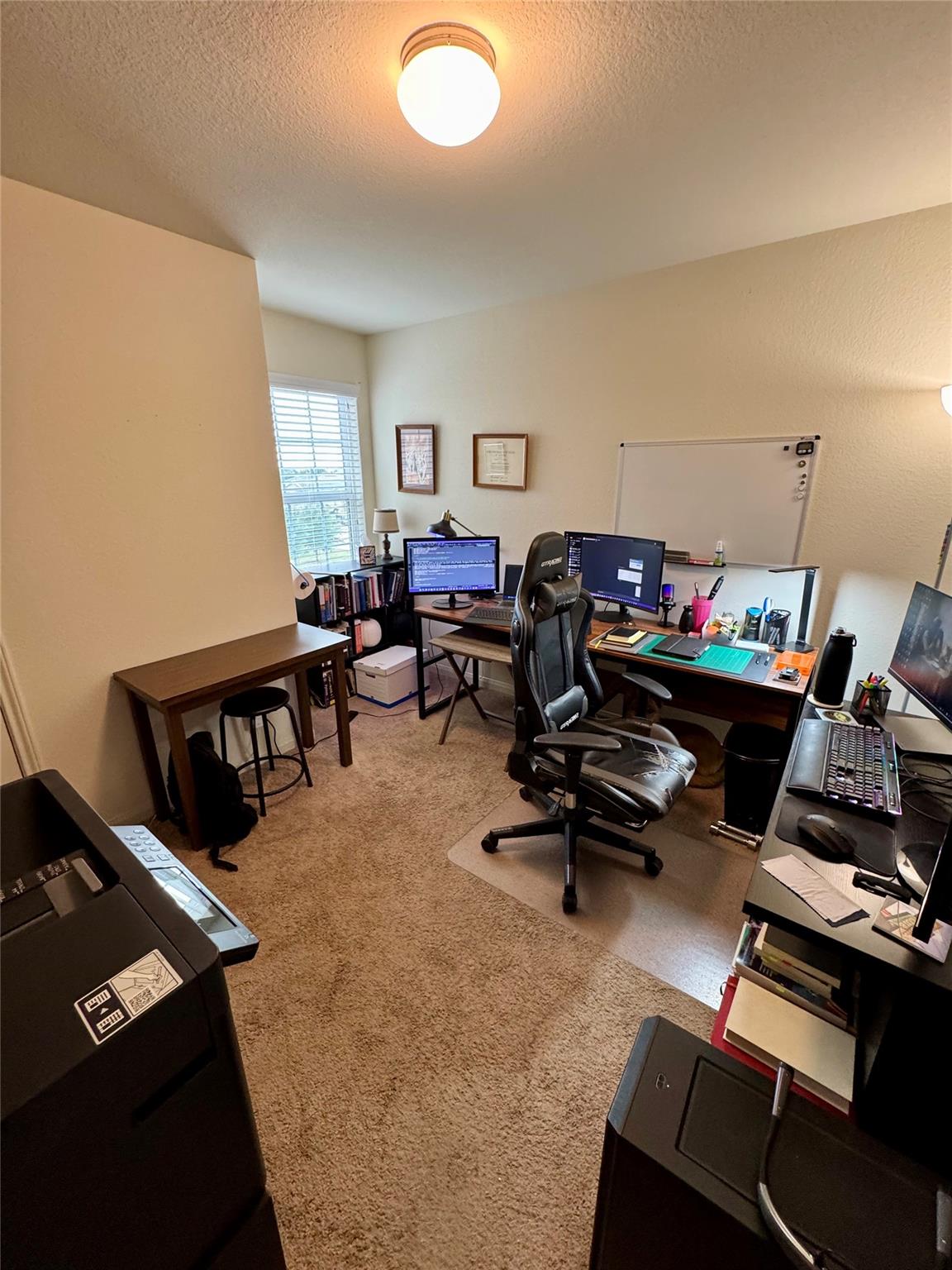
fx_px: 513
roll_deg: +1.2
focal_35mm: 14
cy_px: 635
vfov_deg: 102.1
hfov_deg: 85.7
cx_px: 476
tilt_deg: -18.6
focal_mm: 2.22
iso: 250
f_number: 2.2
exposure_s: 1/60
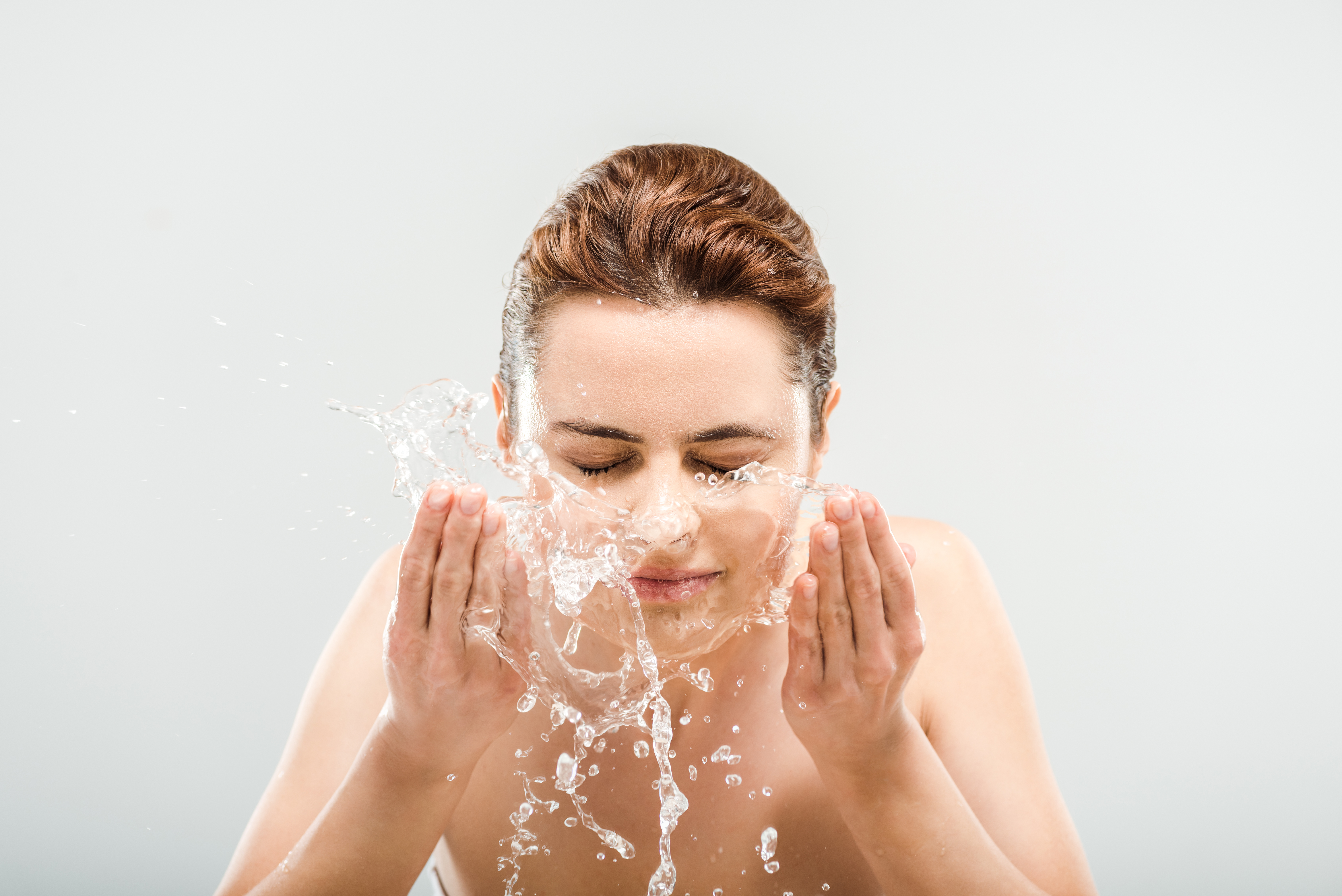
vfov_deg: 13.1
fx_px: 3915
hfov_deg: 19.5
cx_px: 671
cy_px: 448
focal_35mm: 105
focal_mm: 105
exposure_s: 1/250
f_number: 5
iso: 100
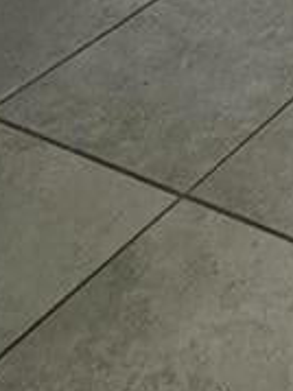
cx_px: 778
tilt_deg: -8.7
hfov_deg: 11.7
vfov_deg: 14.5
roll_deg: -1.3
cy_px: -526
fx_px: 1062
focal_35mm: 94
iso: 200
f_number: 2.2
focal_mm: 2.22
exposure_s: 1/60
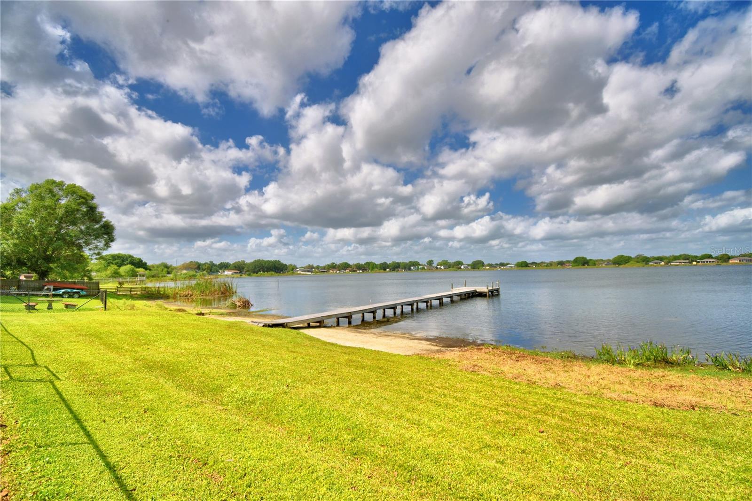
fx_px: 313
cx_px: 376
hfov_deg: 100.4
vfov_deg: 77.3
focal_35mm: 15
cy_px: 250
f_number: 4.5
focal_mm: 10
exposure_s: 1/2000
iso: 100
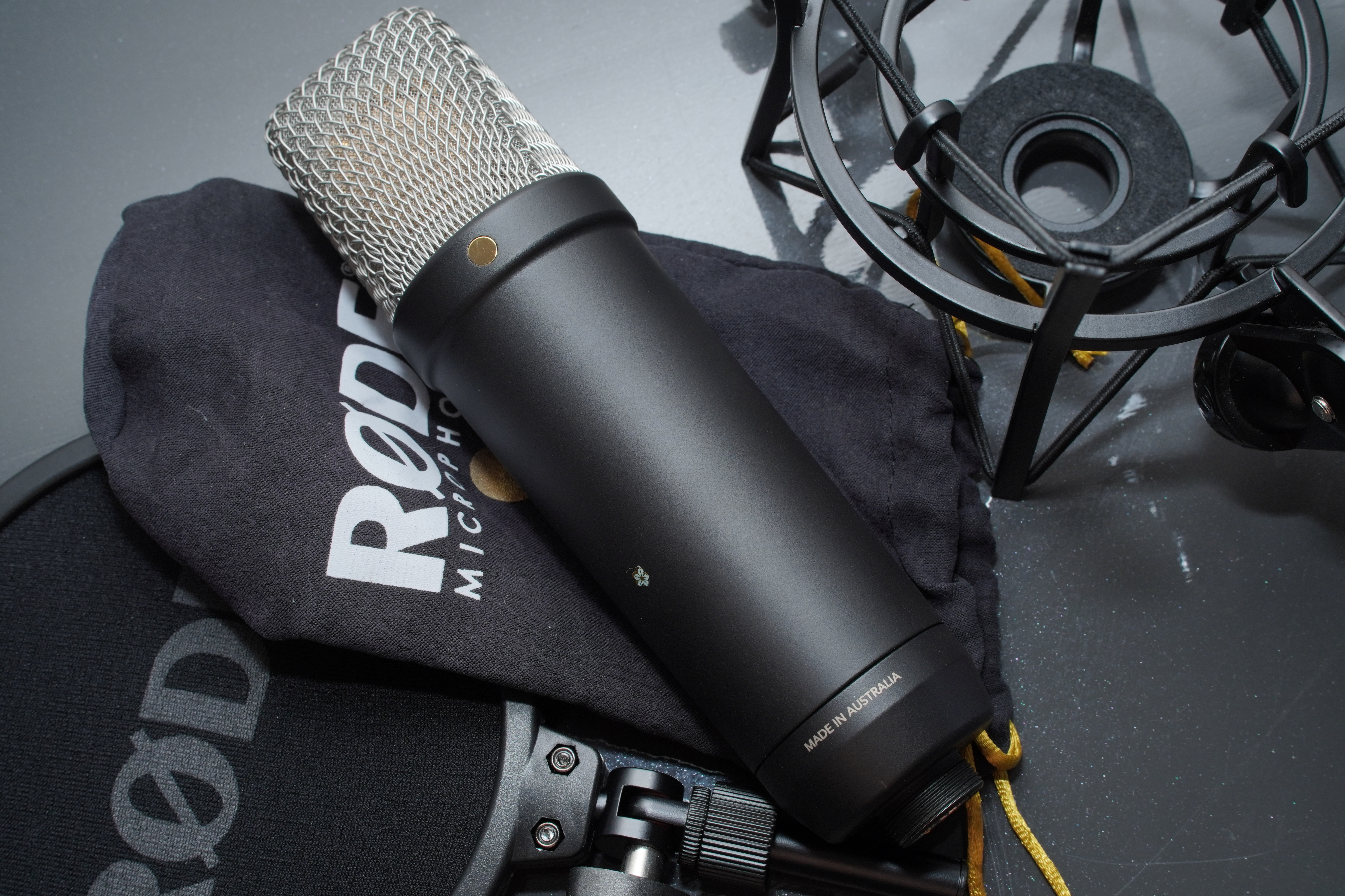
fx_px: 1961
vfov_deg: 25.8
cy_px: 448
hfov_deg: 37.9
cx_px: 672
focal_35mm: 52
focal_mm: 35
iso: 250
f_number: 9
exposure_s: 1/160
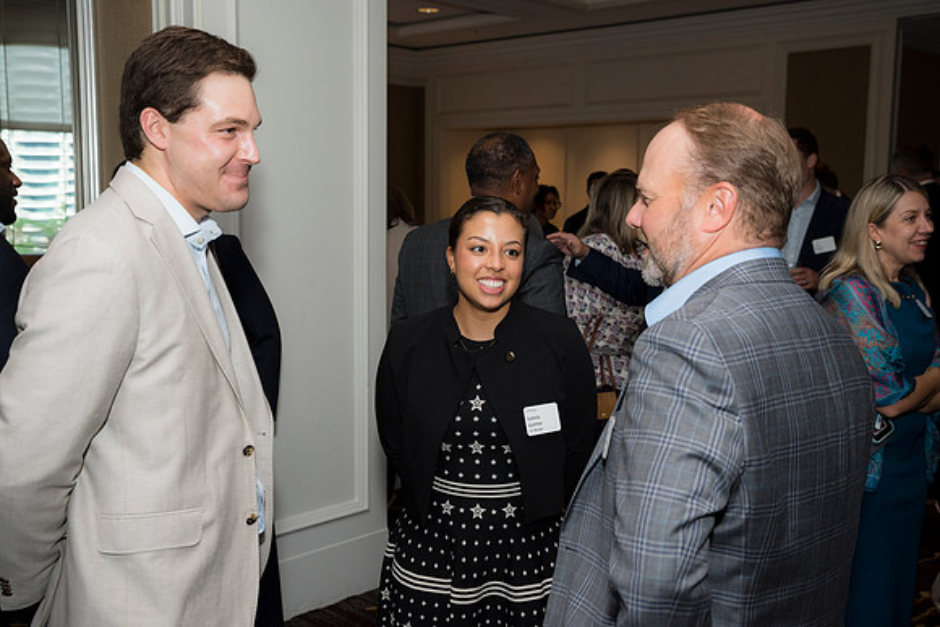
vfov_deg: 33.4
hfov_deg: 48.4
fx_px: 1045
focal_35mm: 40
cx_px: 470
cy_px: 314
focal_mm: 40
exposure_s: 1/125
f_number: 5.6
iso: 800
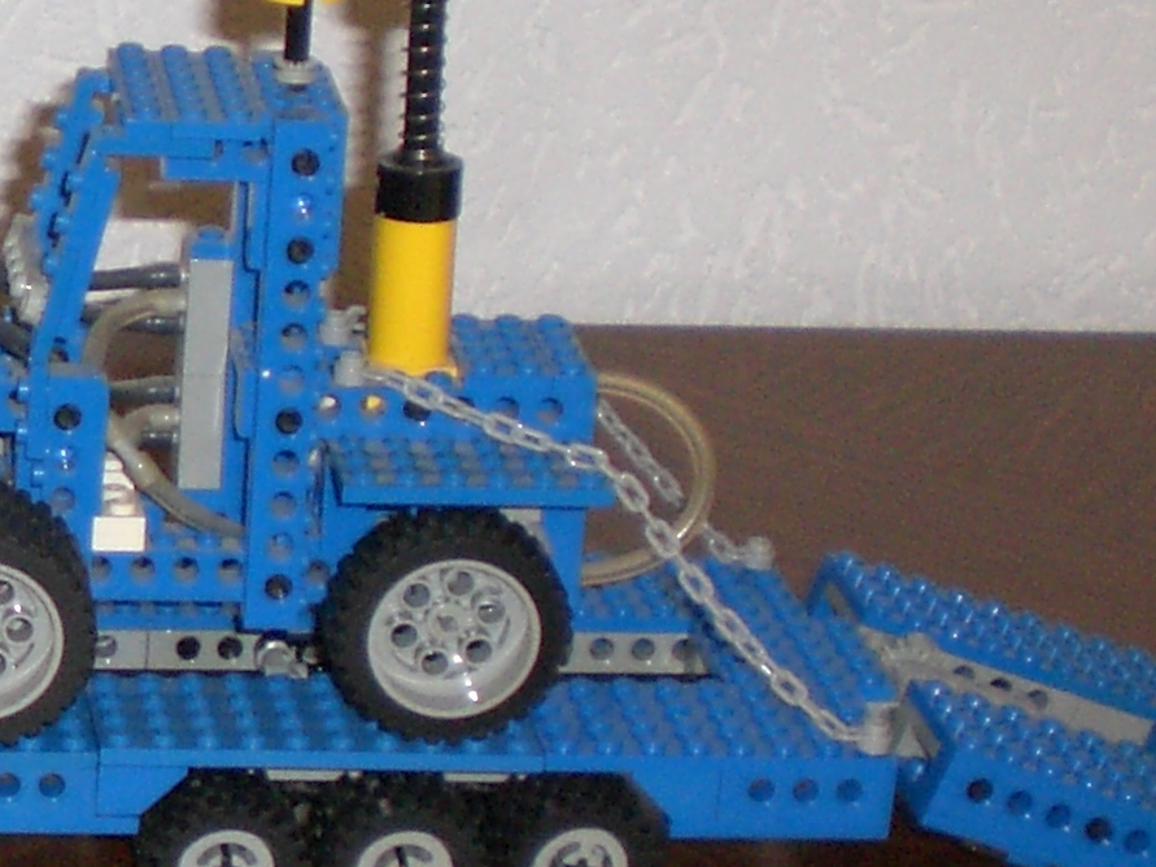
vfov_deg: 11.3
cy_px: 479
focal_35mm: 131
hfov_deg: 14.3
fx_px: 4374
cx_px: -409
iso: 200
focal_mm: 6.3
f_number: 3.1
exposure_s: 1/60
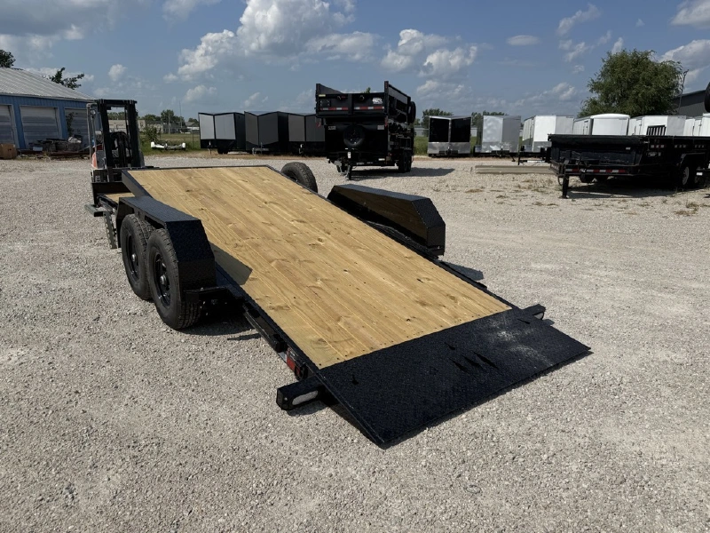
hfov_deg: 71.6
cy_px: 266
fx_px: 492
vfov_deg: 56.8
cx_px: 355
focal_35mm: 24
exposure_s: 1/10309
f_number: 1.78
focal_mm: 6.76
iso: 80
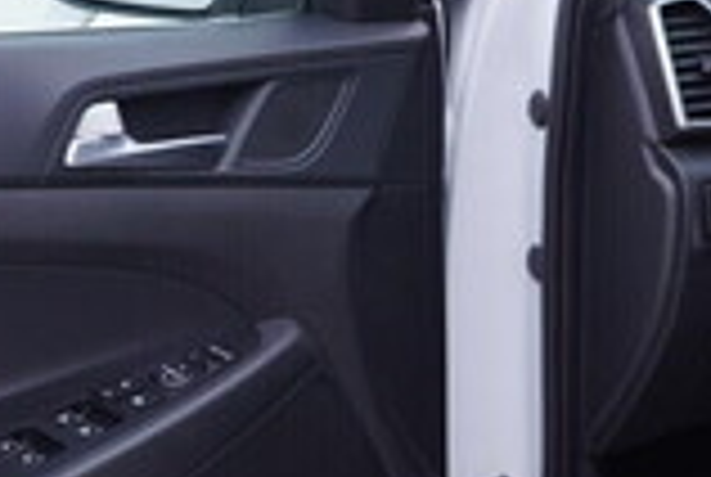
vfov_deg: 11.0
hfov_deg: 16.3
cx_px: 526
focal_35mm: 125
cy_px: 362
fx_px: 2473
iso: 125
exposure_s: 1/50
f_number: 3.2
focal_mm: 24
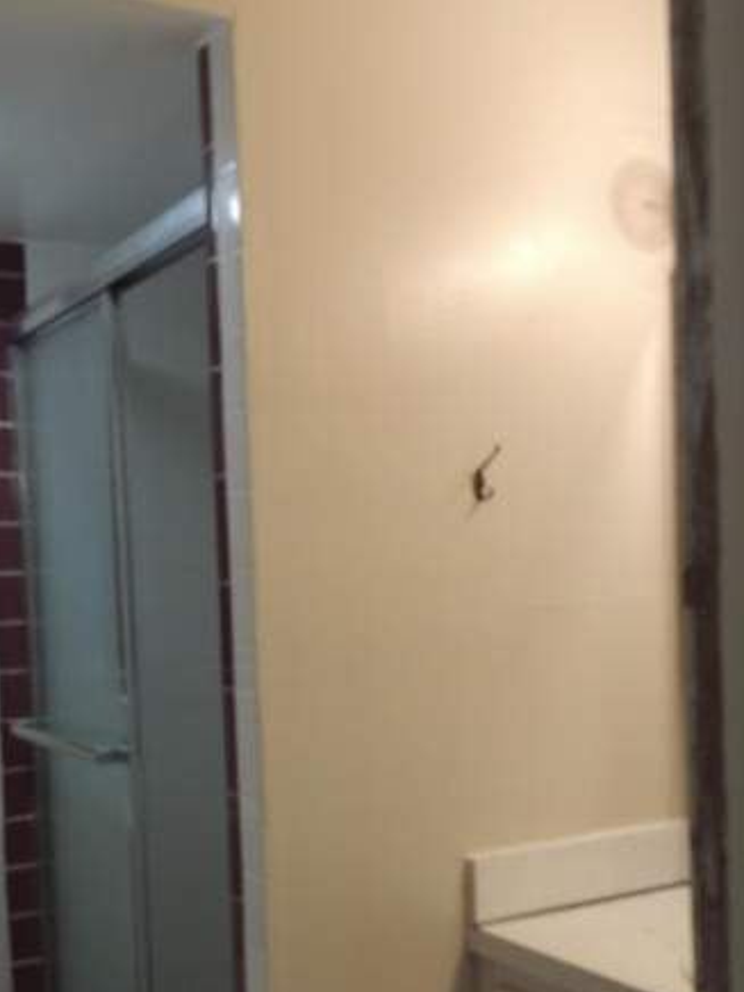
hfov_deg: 32.9
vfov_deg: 42.4
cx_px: 346
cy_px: 651
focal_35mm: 44
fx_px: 1261
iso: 160
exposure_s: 1/30
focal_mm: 5.3
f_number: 3.1
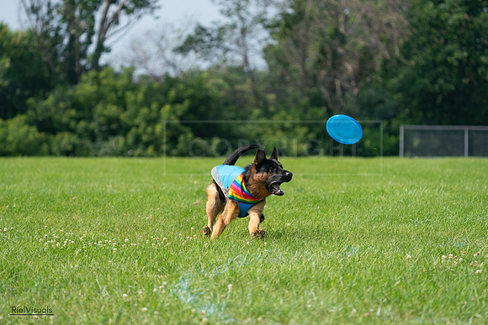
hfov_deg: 9.1
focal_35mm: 225
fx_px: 3051
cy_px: 162
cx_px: 244
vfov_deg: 6.1
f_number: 5.6
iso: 1250
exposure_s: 1/4000
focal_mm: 225
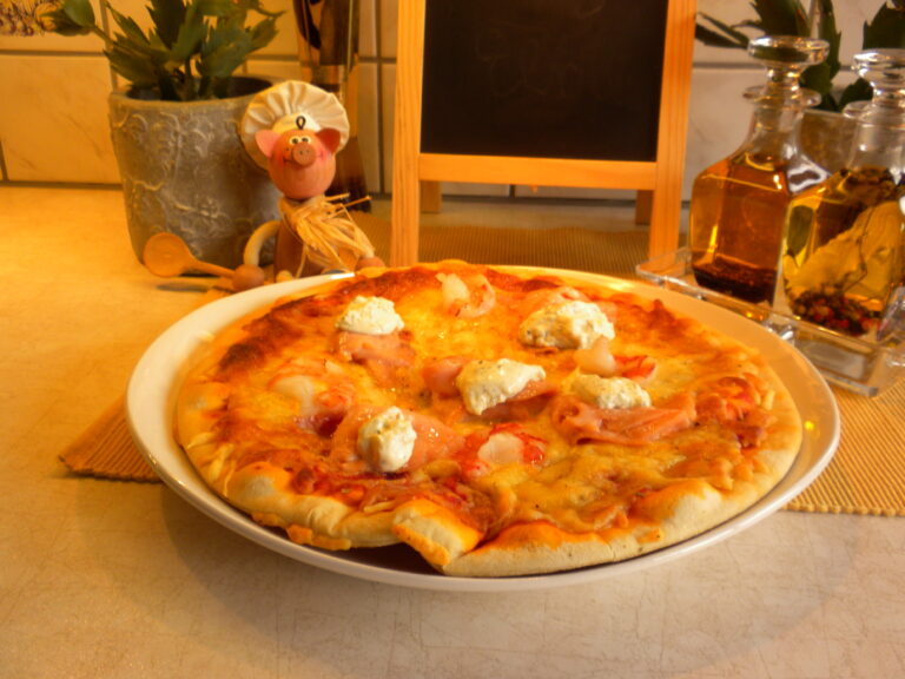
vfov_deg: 38.7
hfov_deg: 50.1
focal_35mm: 37
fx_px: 967
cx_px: 452
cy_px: 340
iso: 87
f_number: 3.5
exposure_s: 1/57.4
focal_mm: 6.6
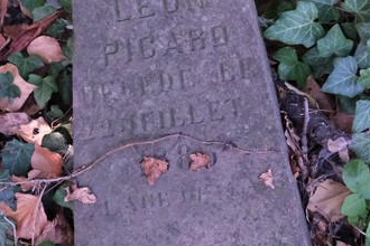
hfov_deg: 16.0
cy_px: 105
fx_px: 1315
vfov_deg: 10.7
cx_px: 179
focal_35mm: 128
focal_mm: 31.5
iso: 10000
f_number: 5.6
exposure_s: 1/450
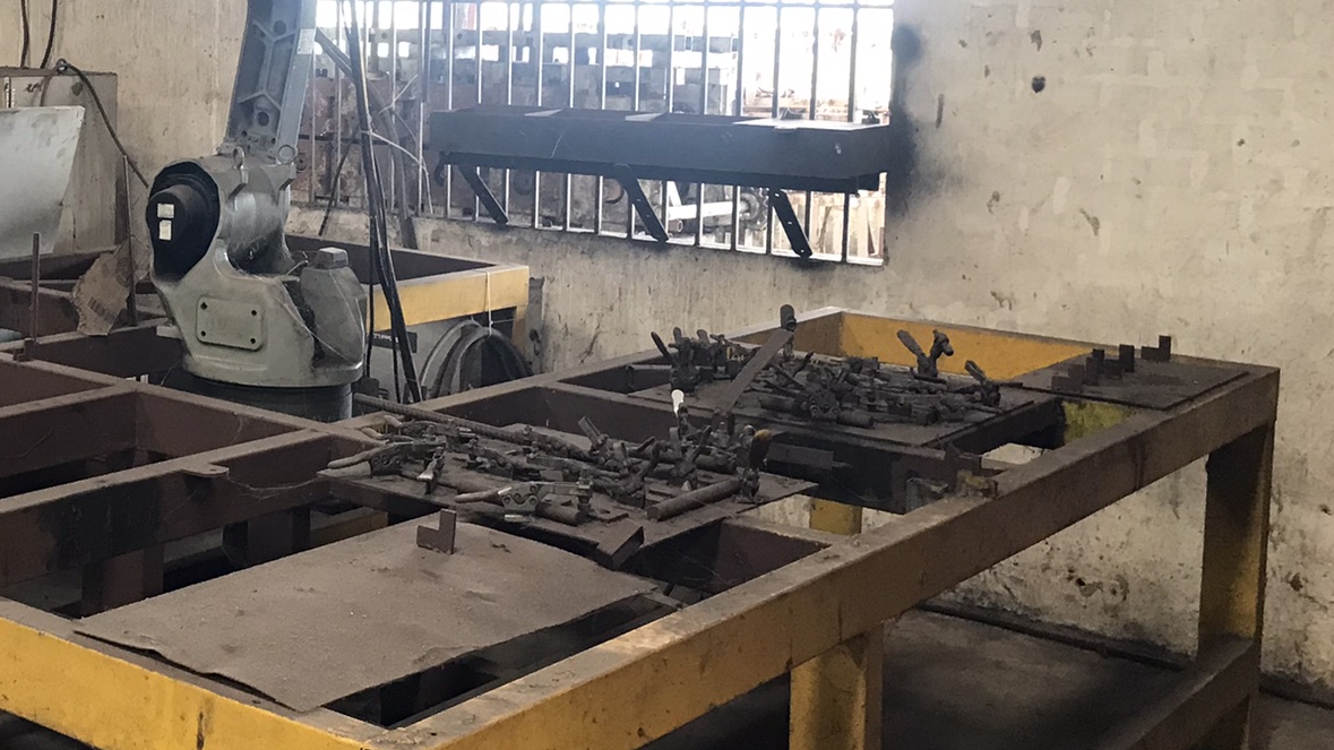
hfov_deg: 37.3
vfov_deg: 22.4
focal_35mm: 53
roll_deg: +0.1
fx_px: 1875
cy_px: 163
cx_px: 201
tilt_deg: -3.9
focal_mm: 3.99
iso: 32
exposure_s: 1/25
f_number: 1.8
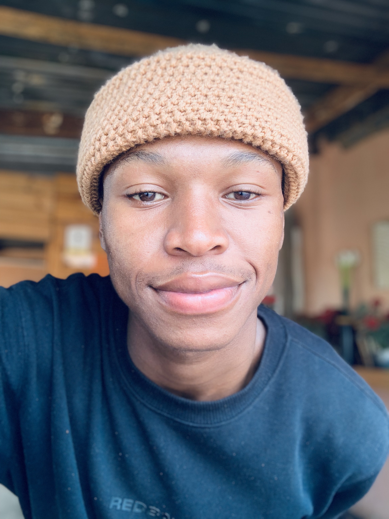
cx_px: 194
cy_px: 260
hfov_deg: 44.2
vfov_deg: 56.8
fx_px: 479
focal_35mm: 32
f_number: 2.2
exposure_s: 1/121
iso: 64
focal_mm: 2.87
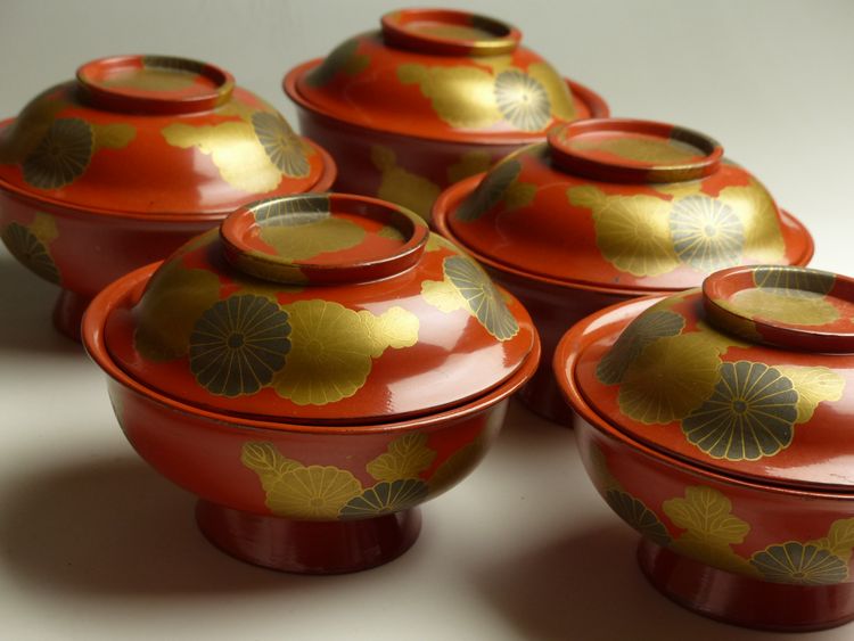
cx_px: 427
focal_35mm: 72
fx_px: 1777
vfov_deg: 20.5
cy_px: 320
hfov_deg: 27.0
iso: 200
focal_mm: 13
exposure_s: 1/50
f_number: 3.5
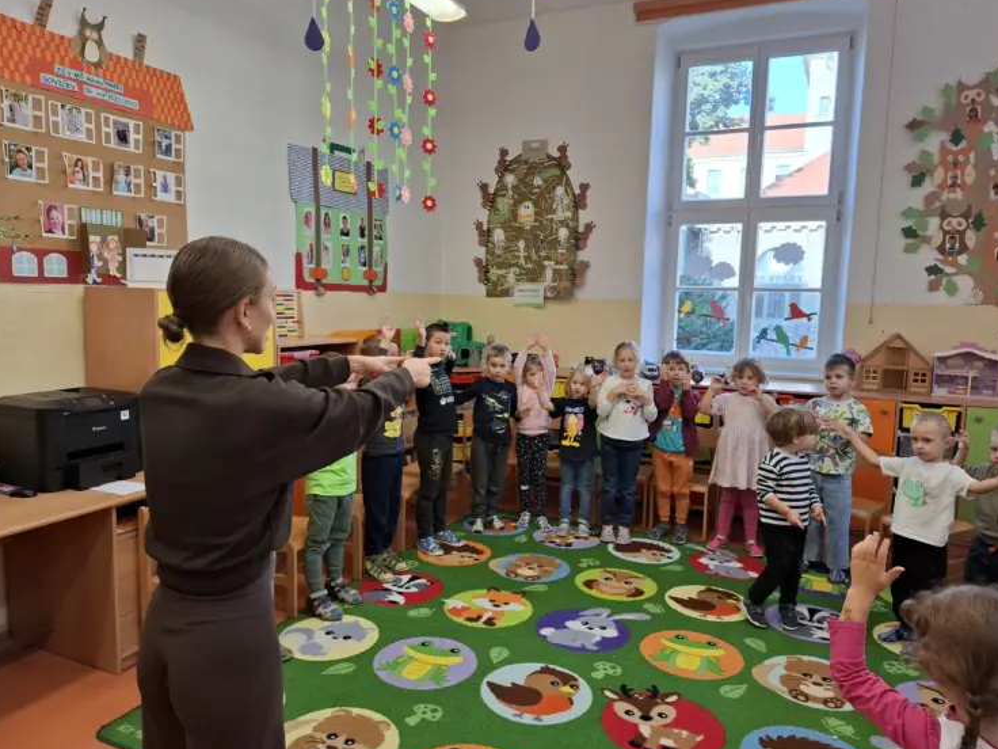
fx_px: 692
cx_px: 494
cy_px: 372
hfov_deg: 71.6
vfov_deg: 56.8
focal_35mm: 24
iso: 80
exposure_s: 1/100
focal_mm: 5.54
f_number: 1.8
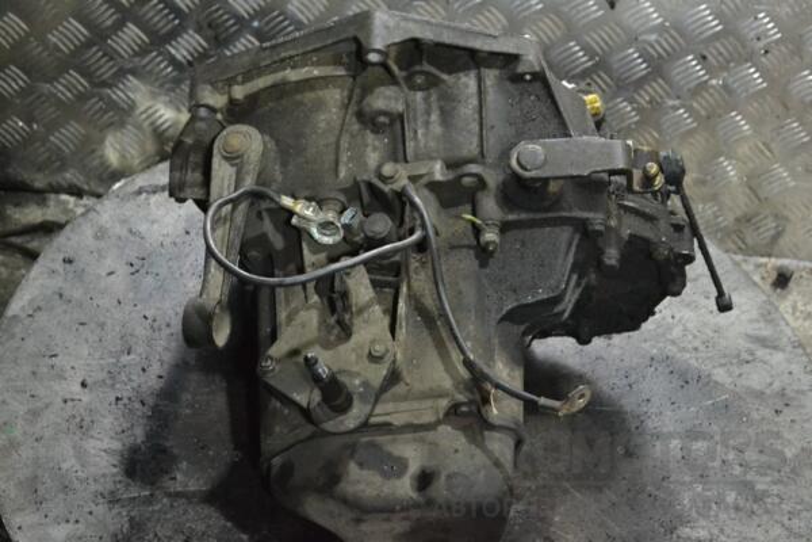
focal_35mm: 82
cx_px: 406
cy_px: 271
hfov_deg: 24.6
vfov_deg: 16.6
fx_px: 1861
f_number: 5.6
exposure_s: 1/60
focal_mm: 55
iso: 3200
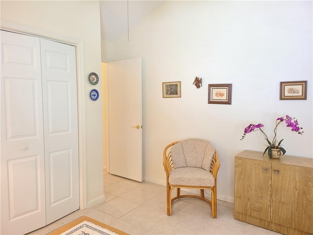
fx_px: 235
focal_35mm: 26
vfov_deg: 53.1
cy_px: 118
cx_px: 156
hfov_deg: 67.3
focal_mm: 5.4
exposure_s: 1/40
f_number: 1.8
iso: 250
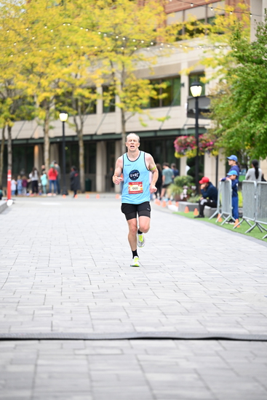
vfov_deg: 16.4
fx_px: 1390
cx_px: 134
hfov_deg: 11.0
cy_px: 200
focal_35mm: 125
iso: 1600
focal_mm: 125
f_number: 2.8
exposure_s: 1/1000
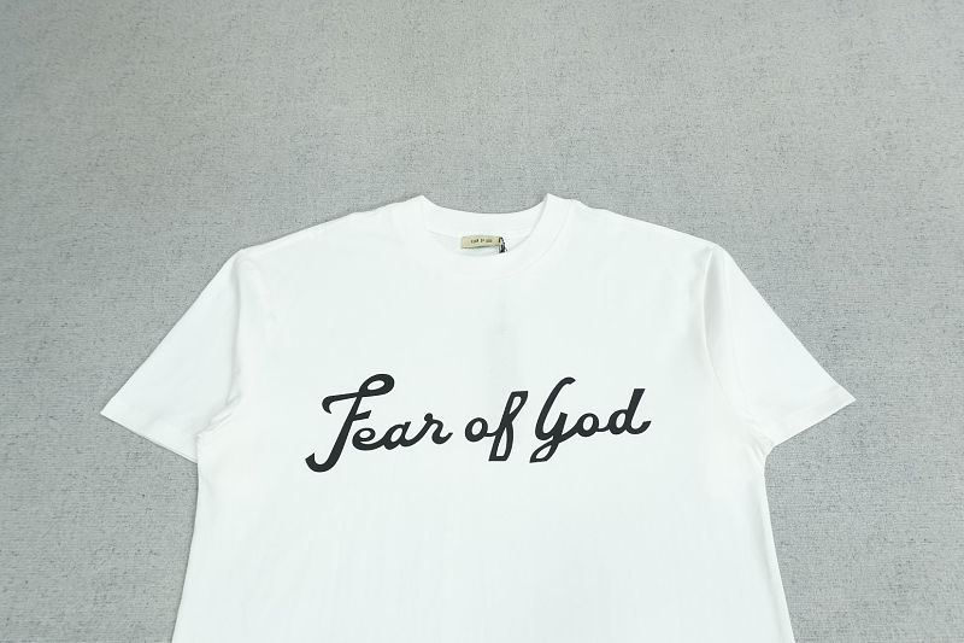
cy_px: 322
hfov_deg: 73.8
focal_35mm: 24
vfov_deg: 53.1
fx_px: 642
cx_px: 482
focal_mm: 16
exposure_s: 1/160
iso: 1000
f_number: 8
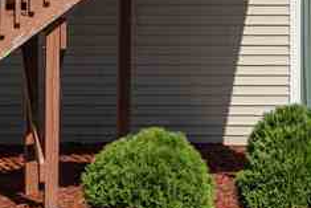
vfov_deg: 7.9
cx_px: -180
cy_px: -311
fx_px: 1389
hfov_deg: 12.1
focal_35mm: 161
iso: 320
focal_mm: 29.5
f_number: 9
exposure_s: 1/8000
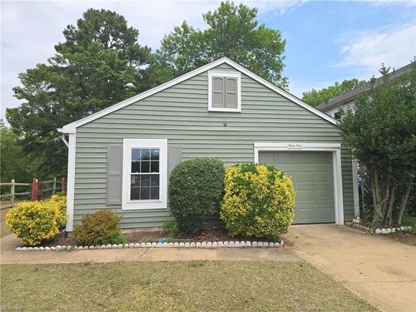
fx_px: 276
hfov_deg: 73.9
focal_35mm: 23
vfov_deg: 58.9
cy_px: 156
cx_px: 208
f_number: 1.7
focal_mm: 6.3
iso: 12
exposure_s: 1/557
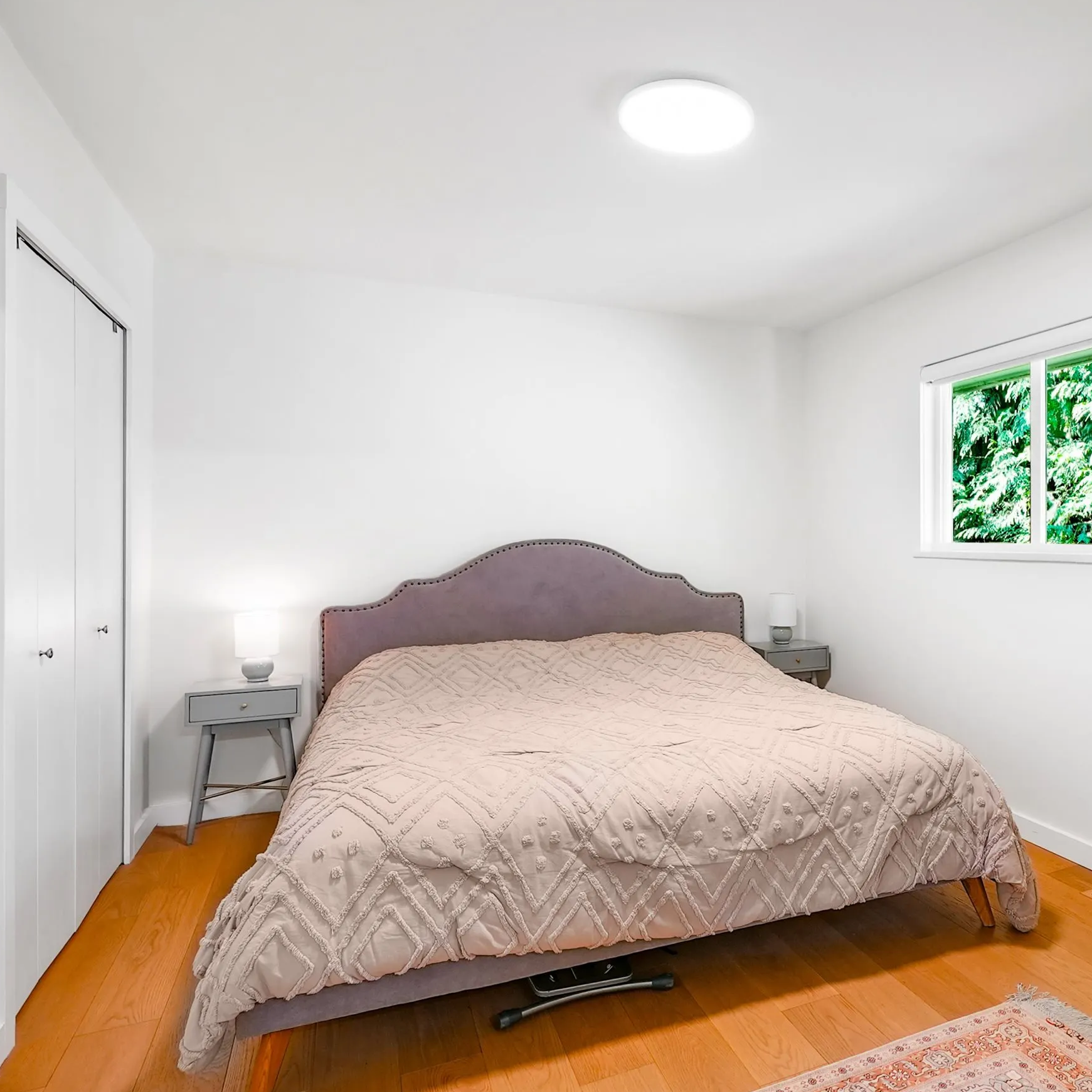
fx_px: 749
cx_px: 746
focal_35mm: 21
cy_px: 540
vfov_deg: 72.1
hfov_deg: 69.6
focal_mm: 14
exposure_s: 1/125
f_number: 7.1
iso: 500
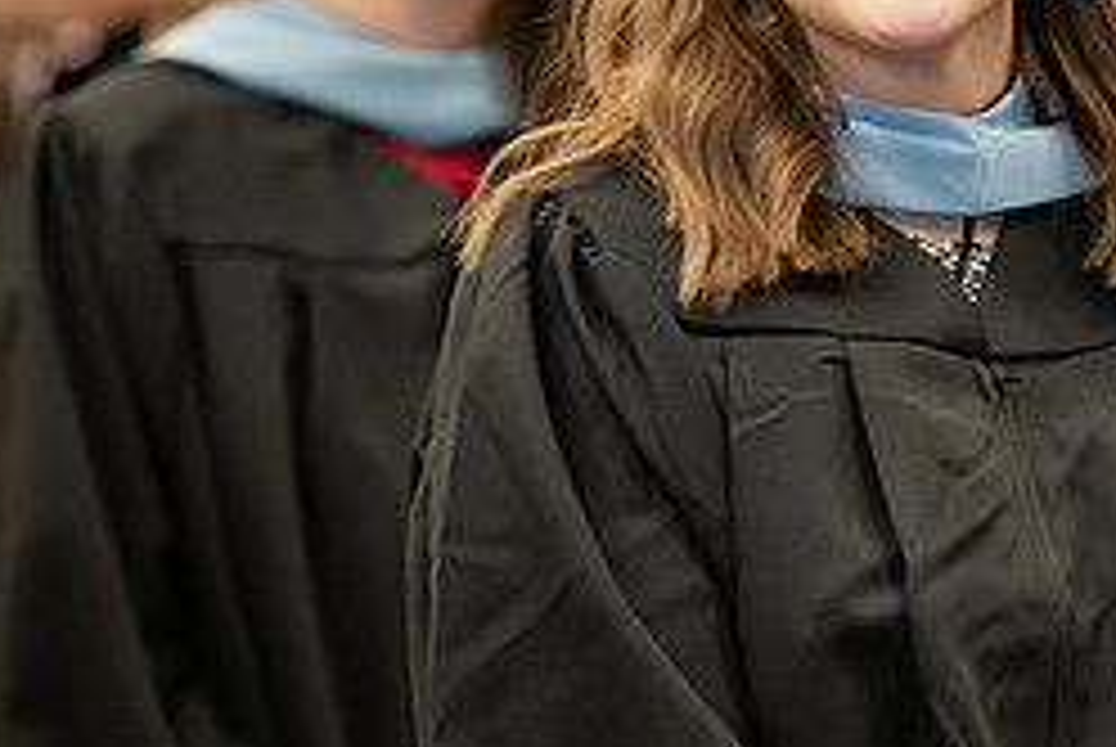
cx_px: 1017
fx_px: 12694
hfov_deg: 5.0
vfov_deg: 3.4
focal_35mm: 409
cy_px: 61
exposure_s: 1/200
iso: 2500
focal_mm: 175
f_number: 3.2
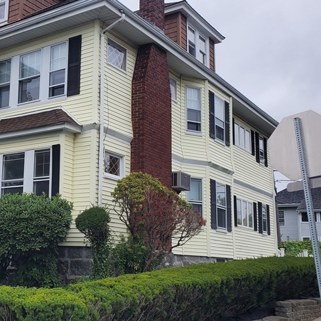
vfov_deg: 34.7
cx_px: 41
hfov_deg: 33.1
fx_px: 514
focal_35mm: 49
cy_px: 163
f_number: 2.4
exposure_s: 1/602
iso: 50
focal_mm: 4.3
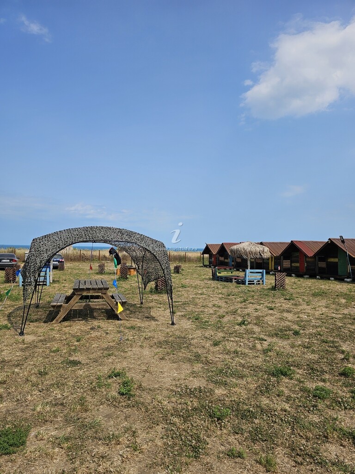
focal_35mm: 23
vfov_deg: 73.9
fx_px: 314
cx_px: 178
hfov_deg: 58.9
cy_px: 237
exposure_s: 1/1304
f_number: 1.7
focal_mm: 6.3
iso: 10
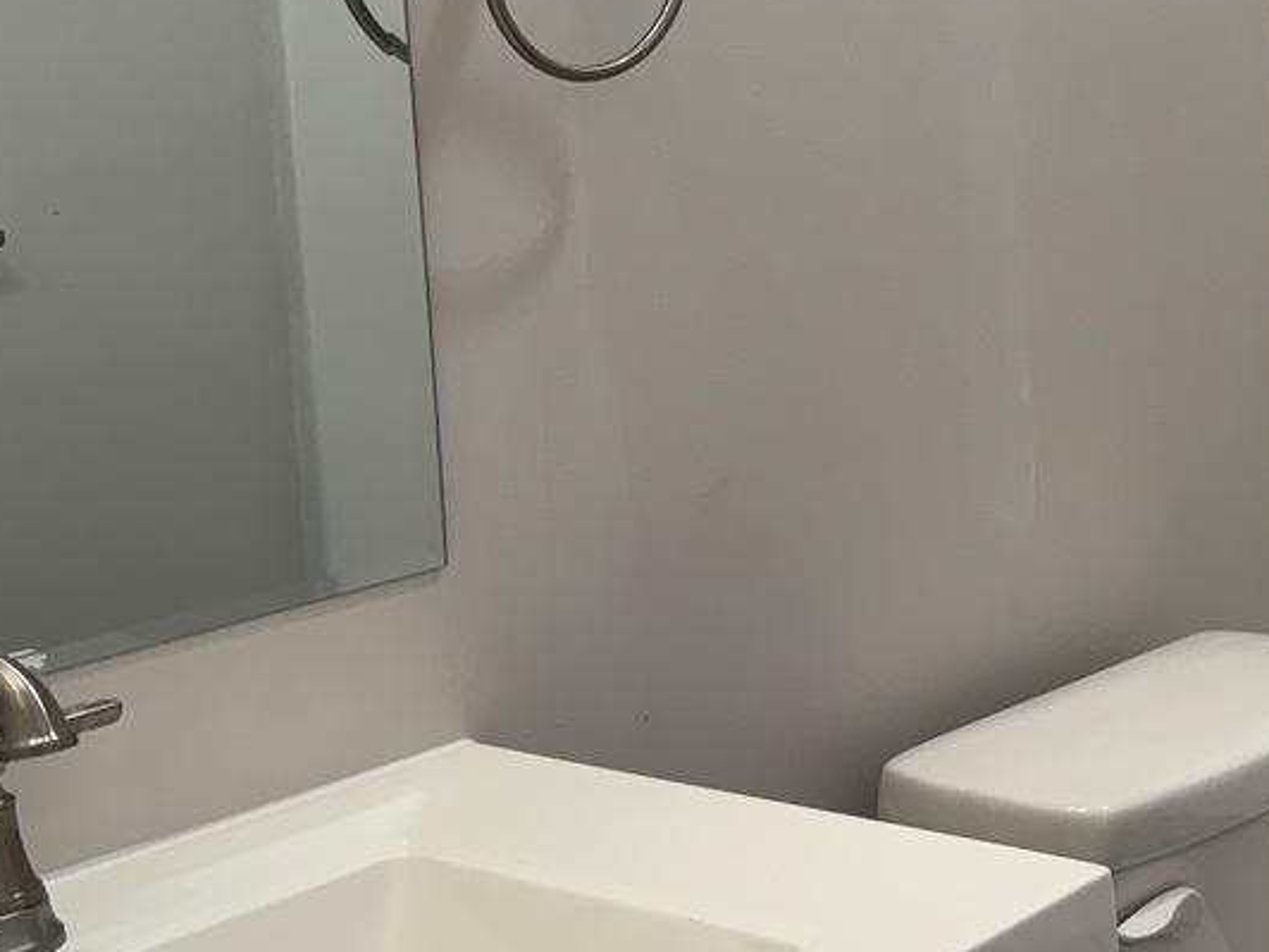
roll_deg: +1.8
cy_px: 224
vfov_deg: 22.4
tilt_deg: -5.3
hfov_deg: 28.3
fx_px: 2383
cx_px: 1224
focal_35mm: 65
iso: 100
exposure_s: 1/120
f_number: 1.78
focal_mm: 6.76
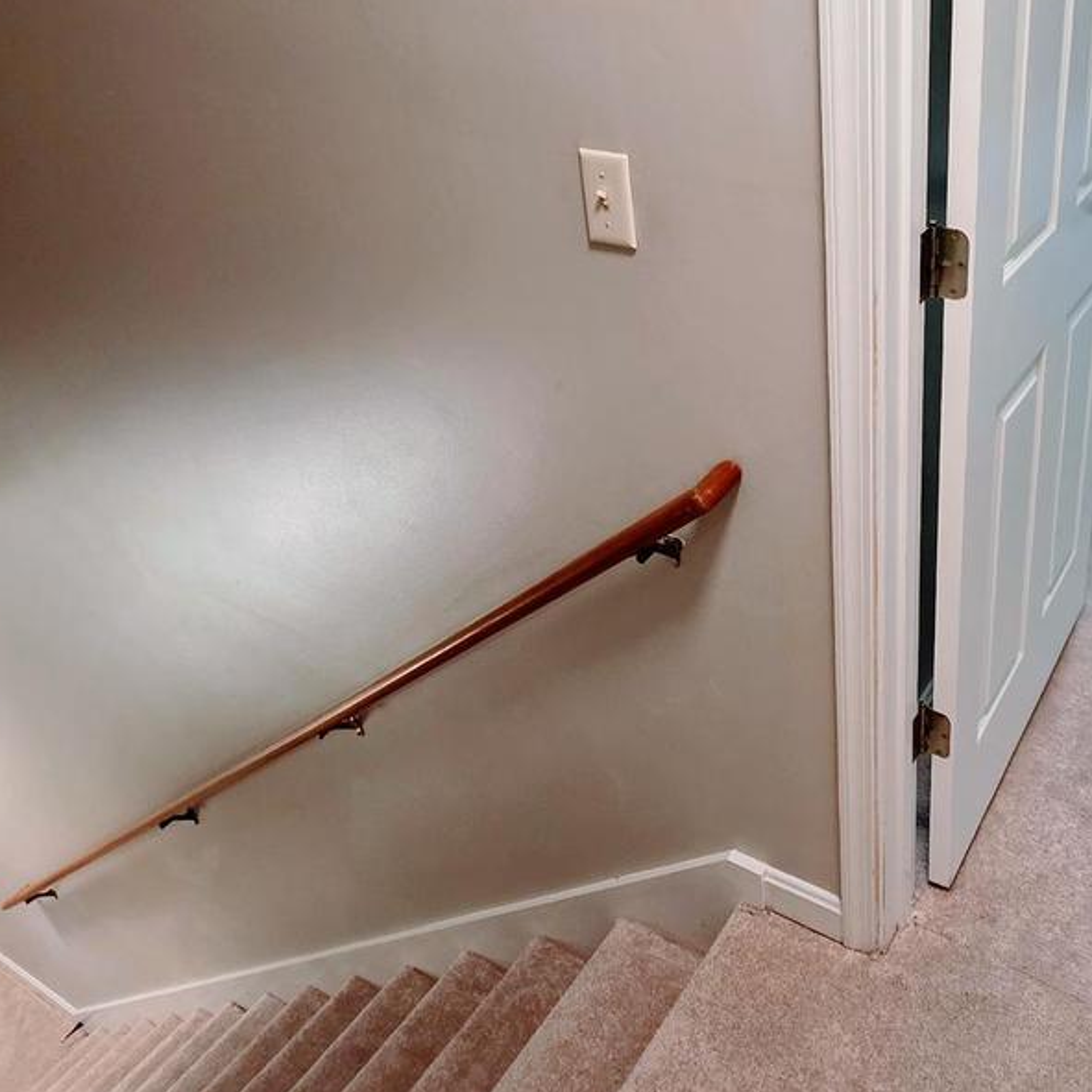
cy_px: 333
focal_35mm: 28
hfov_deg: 53.8
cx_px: 857
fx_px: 999
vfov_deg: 55.6
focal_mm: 2.2
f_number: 1.9
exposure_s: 1/60
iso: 160
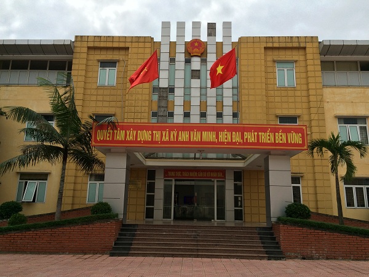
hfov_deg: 61.7
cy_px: 138
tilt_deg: +12.5
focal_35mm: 29
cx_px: 184
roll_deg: -1.3
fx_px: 309
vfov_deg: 48.2
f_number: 2.2
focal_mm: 4.15
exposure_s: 1/2415
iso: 32
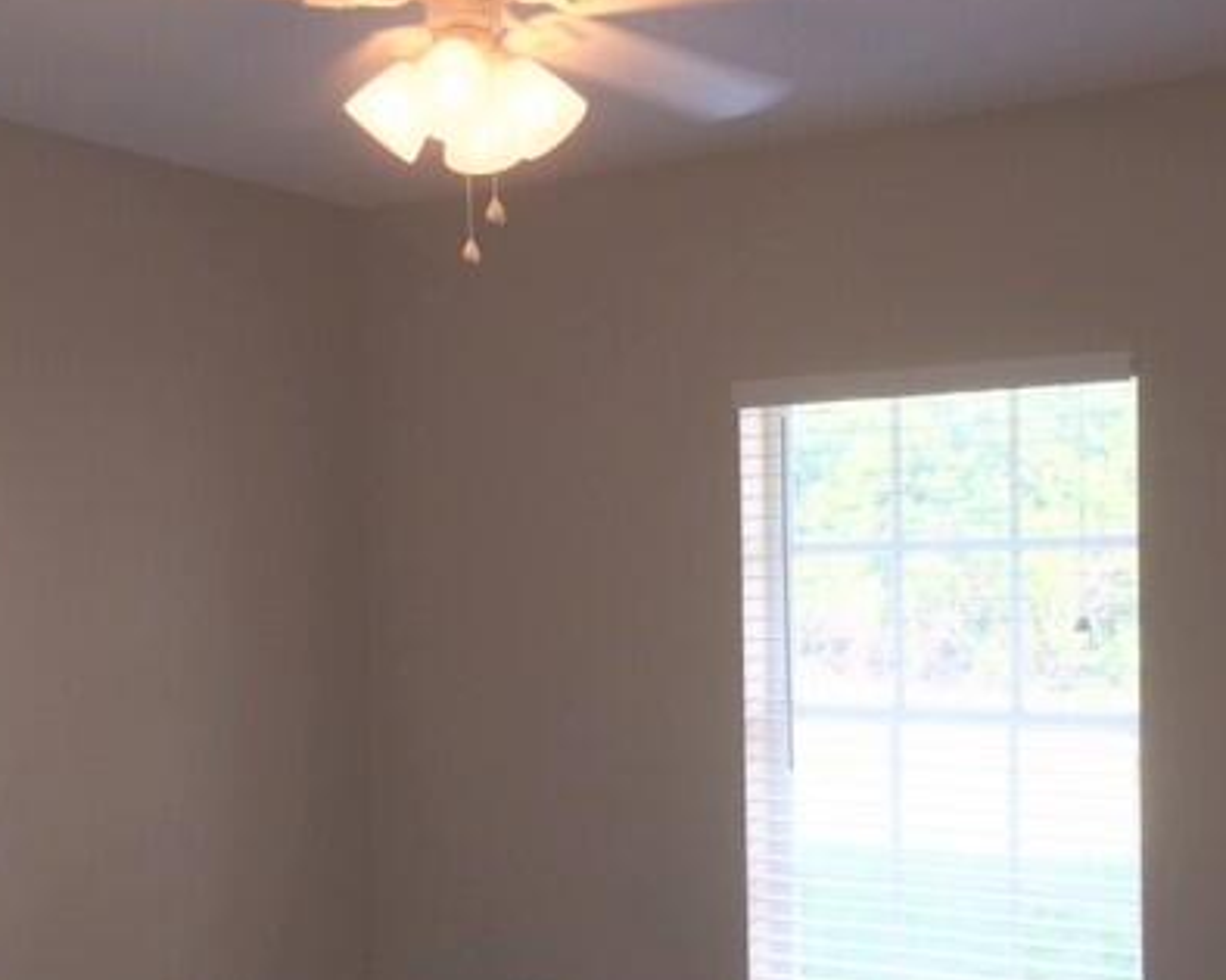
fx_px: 1669
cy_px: 625
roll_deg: +1.5
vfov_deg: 32.5
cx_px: 706
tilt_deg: -2.2
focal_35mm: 46
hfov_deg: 40.2
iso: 50
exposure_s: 1/120
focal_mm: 4.15
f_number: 2.2
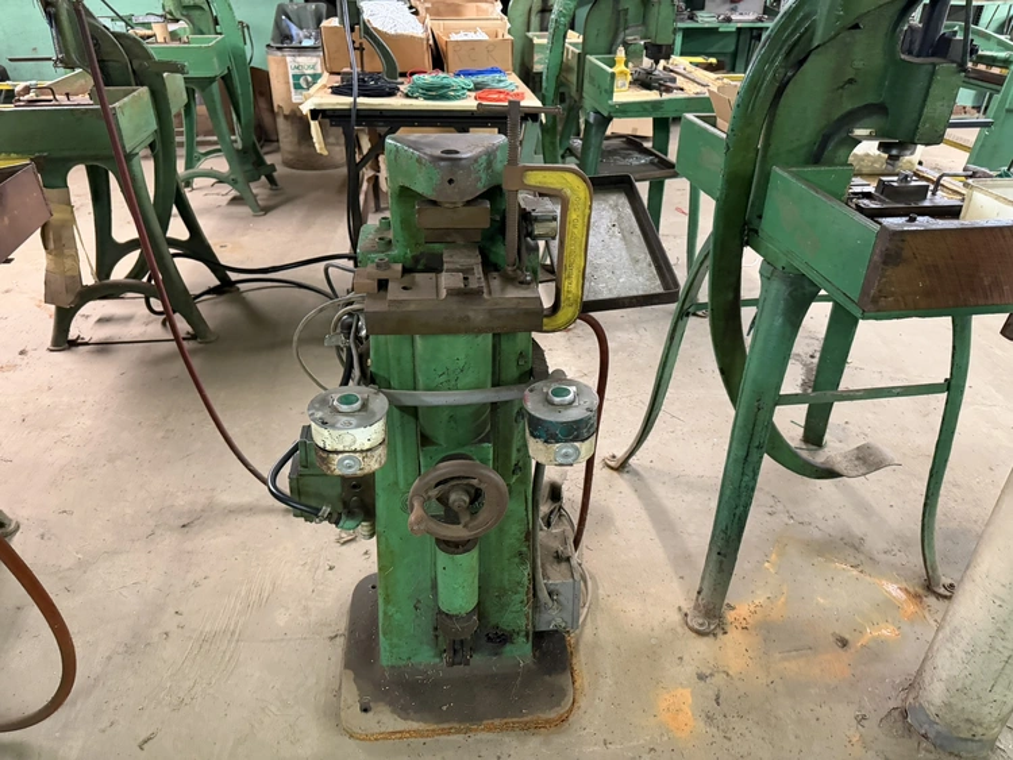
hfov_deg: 71.6
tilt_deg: -32.3
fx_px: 703
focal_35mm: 24
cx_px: 506
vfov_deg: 56.8
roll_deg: +0.3
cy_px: 380
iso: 800
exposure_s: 1/60
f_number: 1.78
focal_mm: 6.76
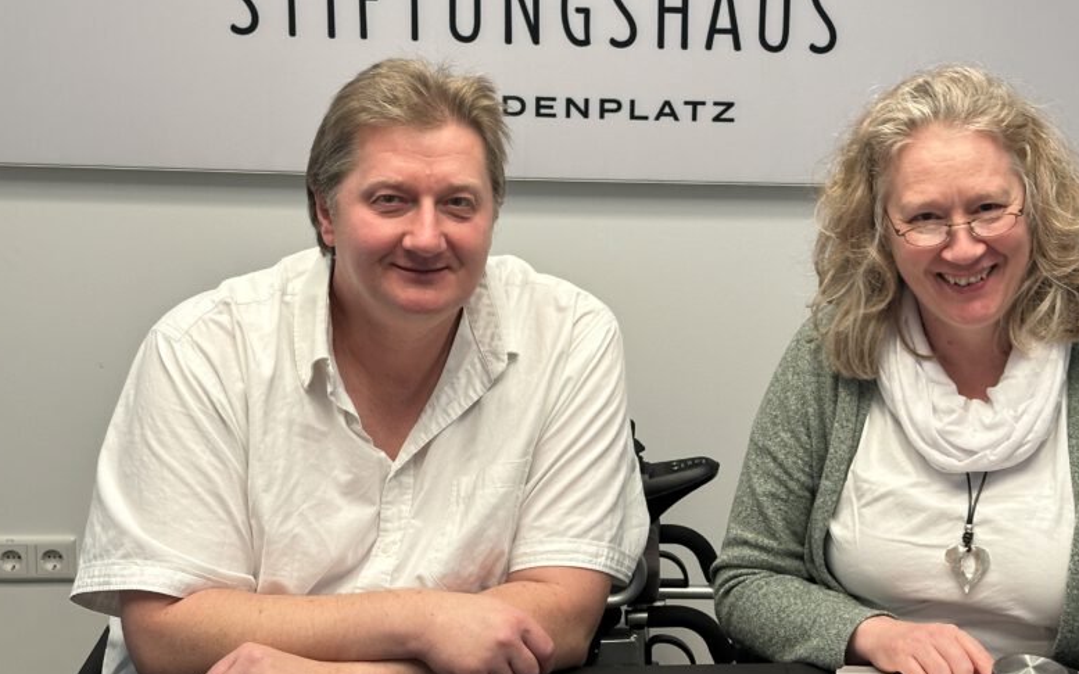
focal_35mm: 67
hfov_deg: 30.5
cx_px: 692
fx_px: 1970
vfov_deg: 19.4
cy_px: 327
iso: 80
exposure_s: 1/69
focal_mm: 6.86
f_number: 1.78
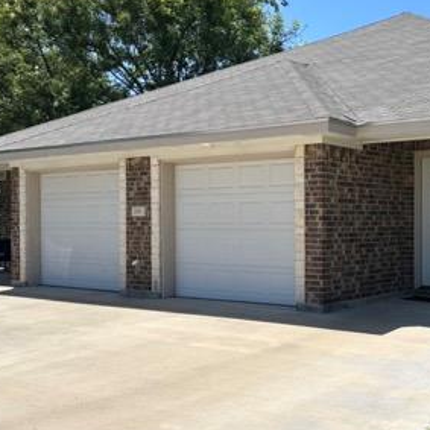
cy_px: 226
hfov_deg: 33.9
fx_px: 675
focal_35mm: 48
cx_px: 366
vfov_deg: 35.3
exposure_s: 1/6211
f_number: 1.78
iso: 80
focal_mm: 6.86
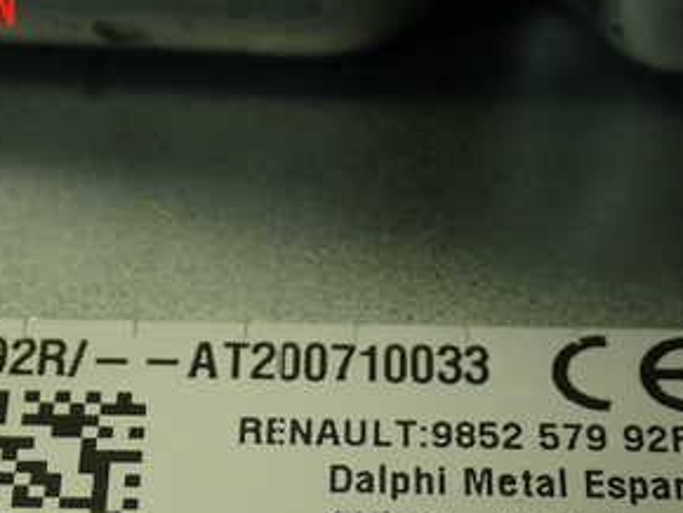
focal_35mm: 120
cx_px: 294
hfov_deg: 16.4
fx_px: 2370
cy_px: 511
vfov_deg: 12.2
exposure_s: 1/80
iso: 200
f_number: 3.5
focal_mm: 10.35
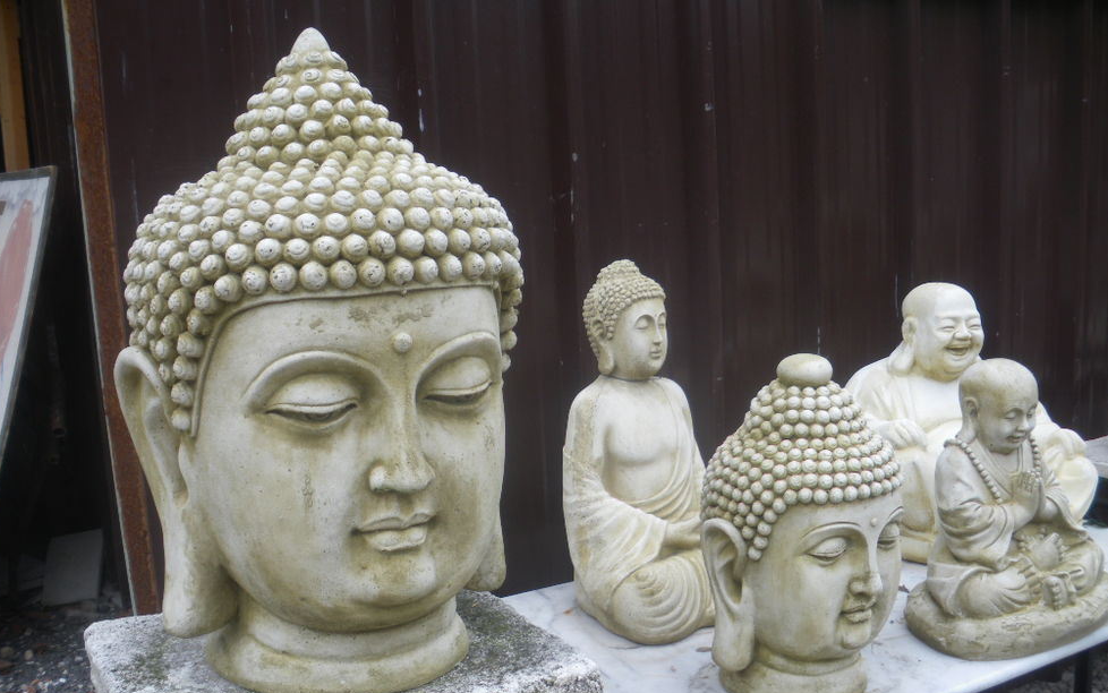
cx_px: 549
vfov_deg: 32.7
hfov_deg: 50.4
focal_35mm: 39
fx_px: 1178
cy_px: 407
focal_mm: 6.3
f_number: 3.5
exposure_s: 1/80
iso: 64
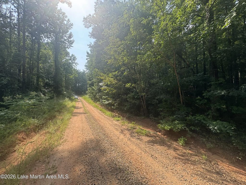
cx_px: 123
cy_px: 92
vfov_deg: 85.7
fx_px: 99
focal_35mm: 14
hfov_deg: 102.1
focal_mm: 2.22
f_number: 2.2
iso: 40
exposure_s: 1/456
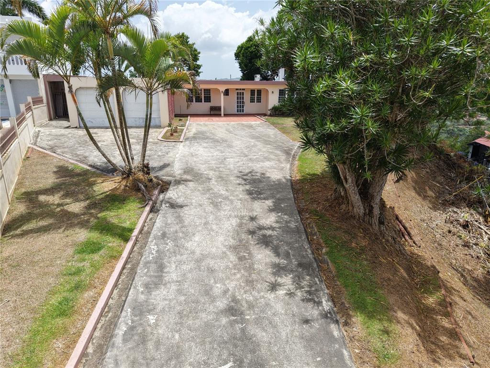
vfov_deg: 56.8
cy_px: 184
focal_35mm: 24
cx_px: 245
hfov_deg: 71.6
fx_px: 340
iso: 170
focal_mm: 8.67
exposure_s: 1/3000
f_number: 1.8
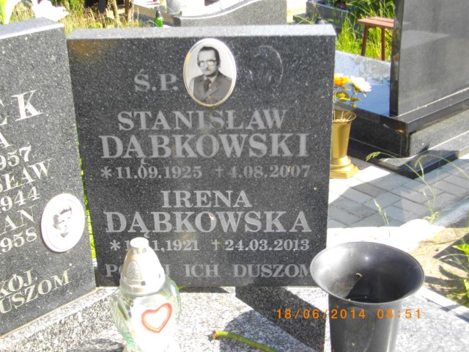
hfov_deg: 38.2
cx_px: 234
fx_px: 677
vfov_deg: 29.1
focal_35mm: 50
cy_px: 176
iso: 100
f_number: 3.6
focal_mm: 8.8
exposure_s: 1/200
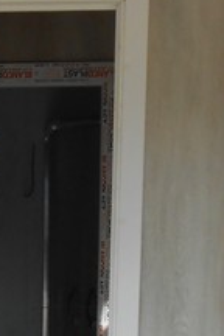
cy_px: 395
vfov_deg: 19.3
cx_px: -23
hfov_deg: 13.4
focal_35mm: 100
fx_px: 933
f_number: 3.5
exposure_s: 1/250
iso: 160
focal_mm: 4.6
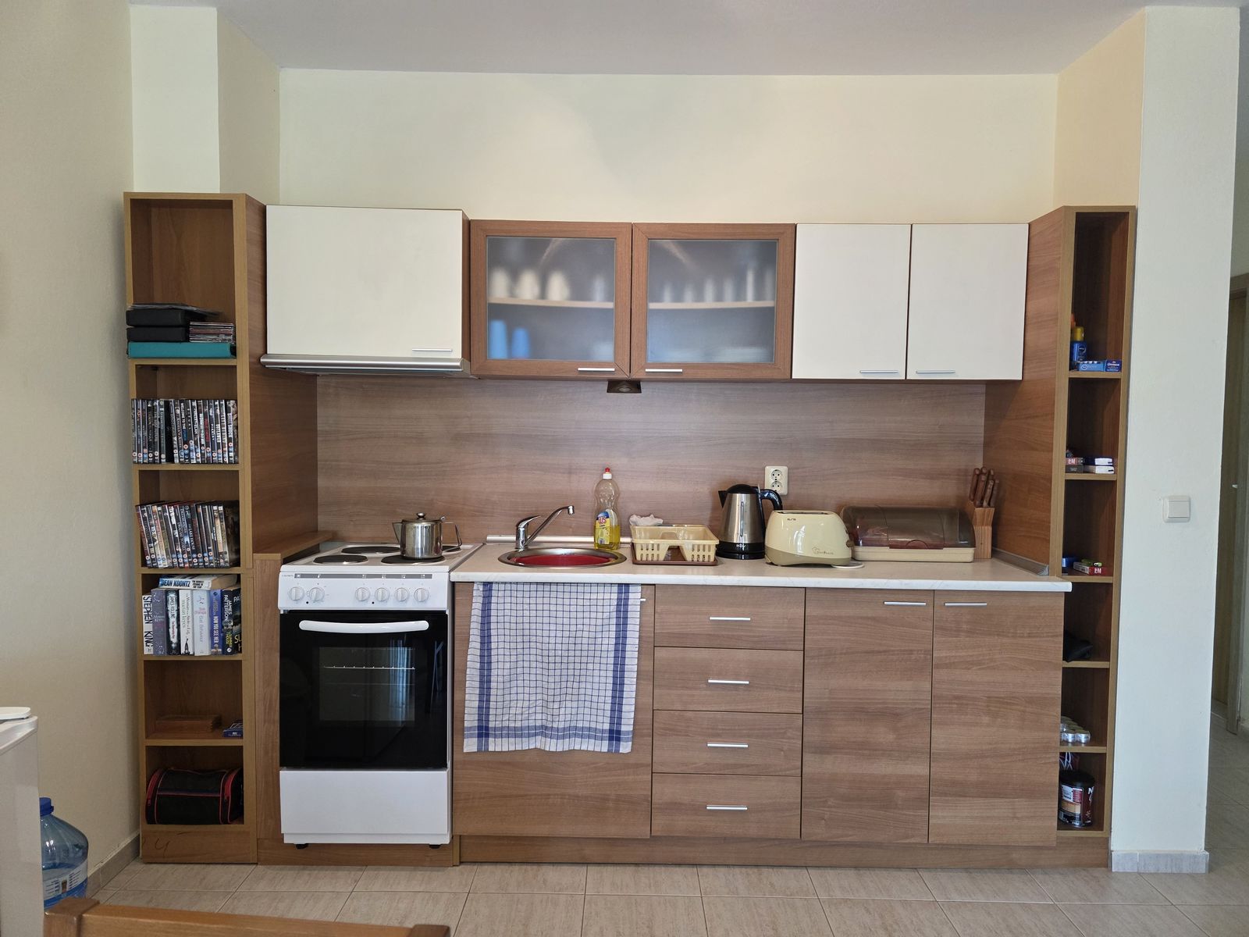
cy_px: 468
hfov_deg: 73.9
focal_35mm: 23
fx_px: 830
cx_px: 624
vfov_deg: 58.9
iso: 320
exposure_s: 1/100
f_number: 1.7
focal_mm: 6.3
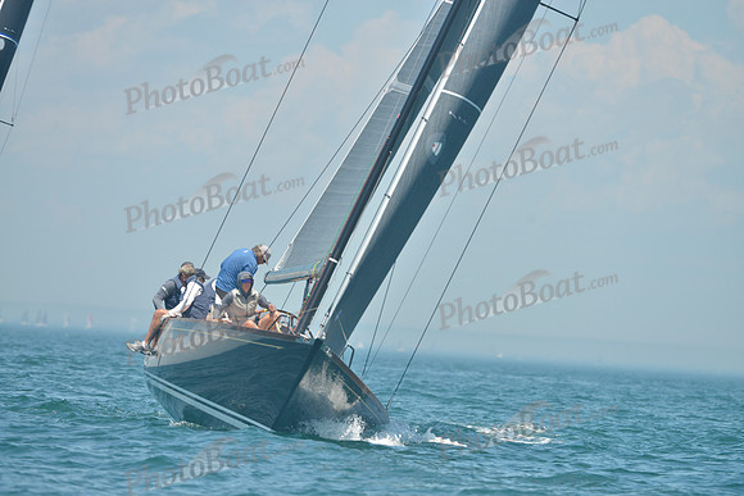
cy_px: 248
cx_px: 372
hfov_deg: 5.2
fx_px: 8268
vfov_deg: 3.4
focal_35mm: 400
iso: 280
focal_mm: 400
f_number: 6.3
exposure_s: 1/1000
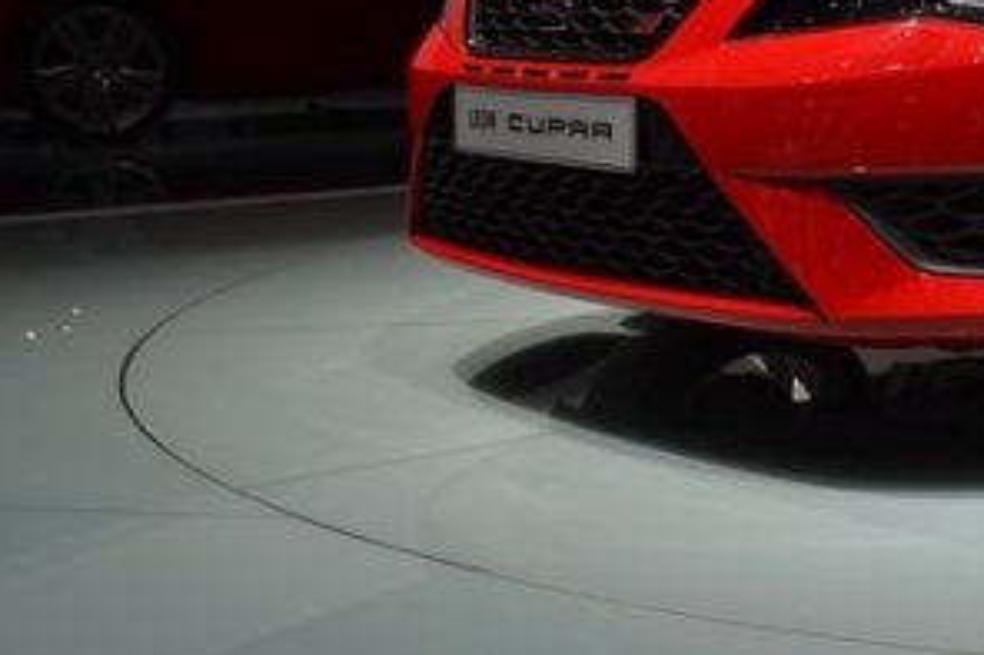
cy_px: 98
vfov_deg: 18.4
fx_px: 1994
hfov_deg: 26.4
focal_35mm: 73
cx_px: 951
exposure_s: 1/125
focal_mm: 18
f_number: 5.6
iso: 100
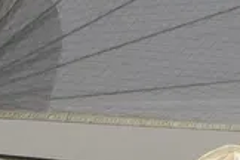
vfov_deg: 3.4
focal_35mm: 407
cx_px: 667
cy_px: 119
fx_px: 2713
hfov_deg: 4.9
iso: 100
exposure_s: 1/250
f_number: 11
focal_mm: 55
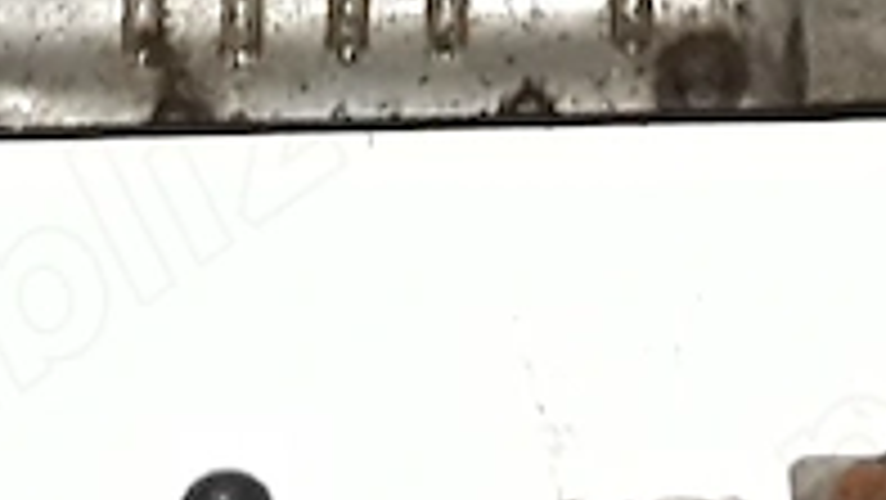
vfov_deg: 7.4
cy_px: -887
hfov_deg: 14.3
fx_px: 3502
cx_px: 729
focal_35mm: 149
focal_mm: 2.91
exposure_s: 1/20
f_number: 1.9
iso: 160
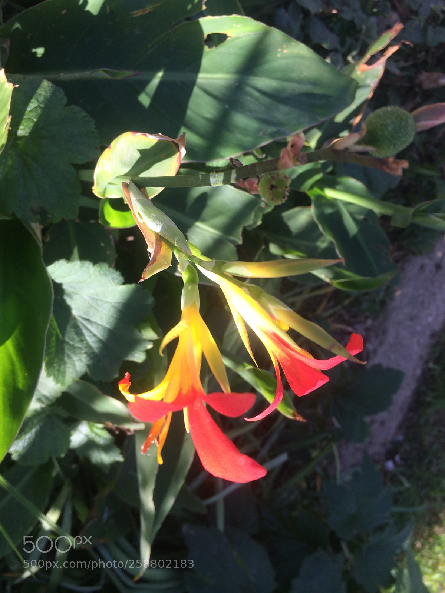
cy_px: 296
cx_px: 222
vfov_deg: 61.7
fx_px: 497
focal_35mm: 29
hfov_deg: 48.2
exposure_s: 1/387
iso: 32
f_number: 2.2
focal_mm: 4.15
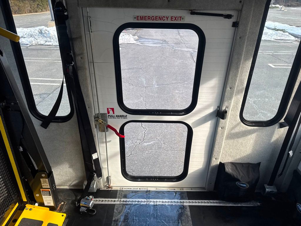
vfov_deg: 56.8
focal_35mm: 24
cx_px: 150
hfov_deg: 71.6
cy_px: 113
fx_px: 209
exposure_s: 1/121
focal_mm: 6.76
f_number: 1.78
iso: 80
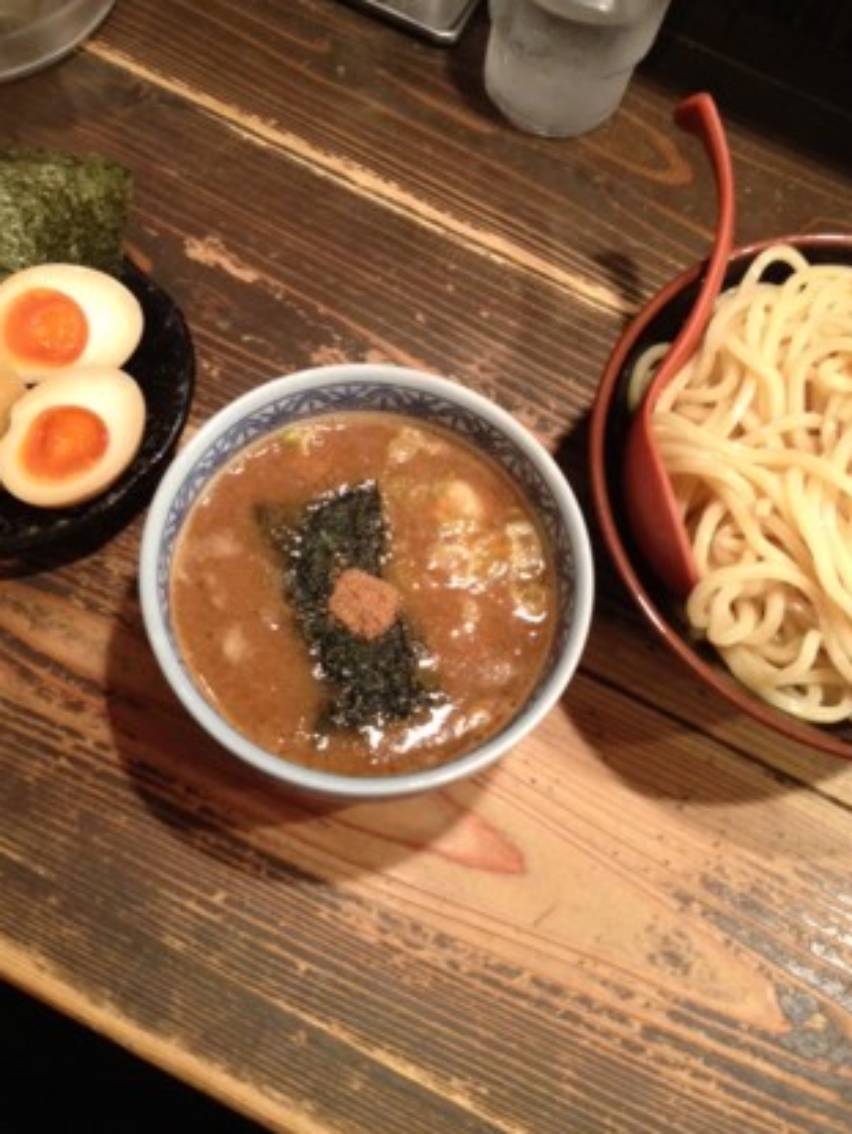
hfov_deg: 37.7
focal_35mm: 38
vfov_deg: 48.9
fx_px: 1246
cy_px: 526
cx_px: 405
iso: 320
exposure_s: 1/20
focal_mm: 4.28
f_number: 2.4
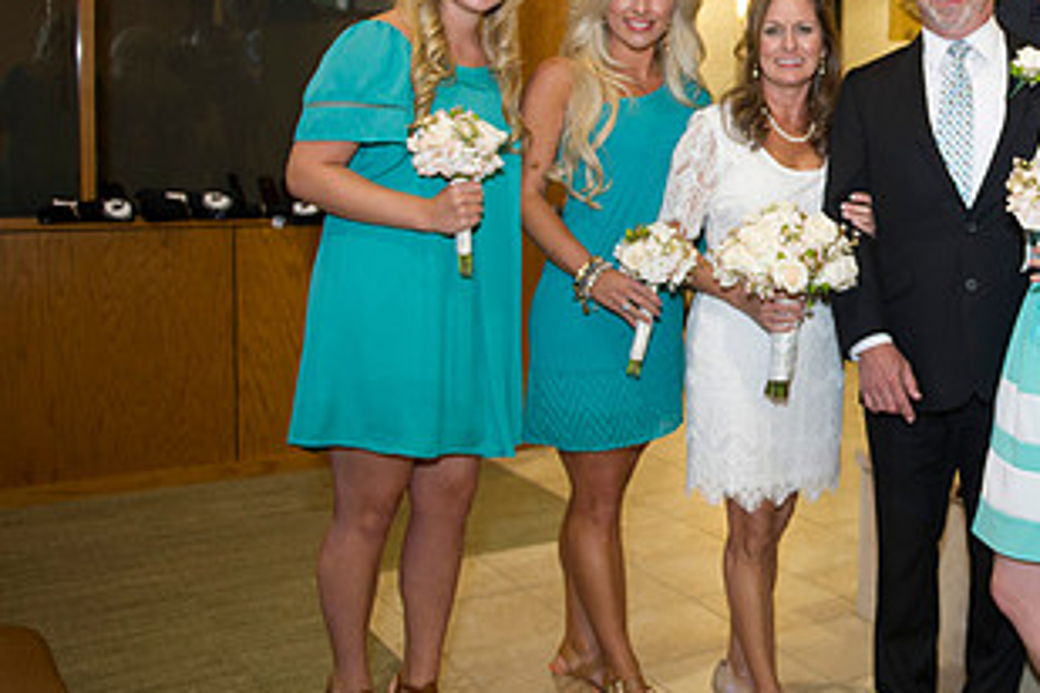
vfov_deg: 29.6
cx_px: 949
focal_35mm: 45
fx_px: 1300
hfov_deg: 40.1
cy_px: 222
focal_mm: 24
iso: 1600
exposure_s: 1/100
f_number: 2.8
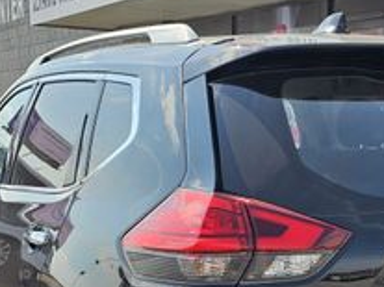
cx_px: 306
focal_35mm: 71
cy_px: 306
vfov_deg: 19.9
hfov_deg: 26.9
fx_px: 787
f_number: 1.7
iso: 10
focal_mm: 6.3
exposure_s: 1/503
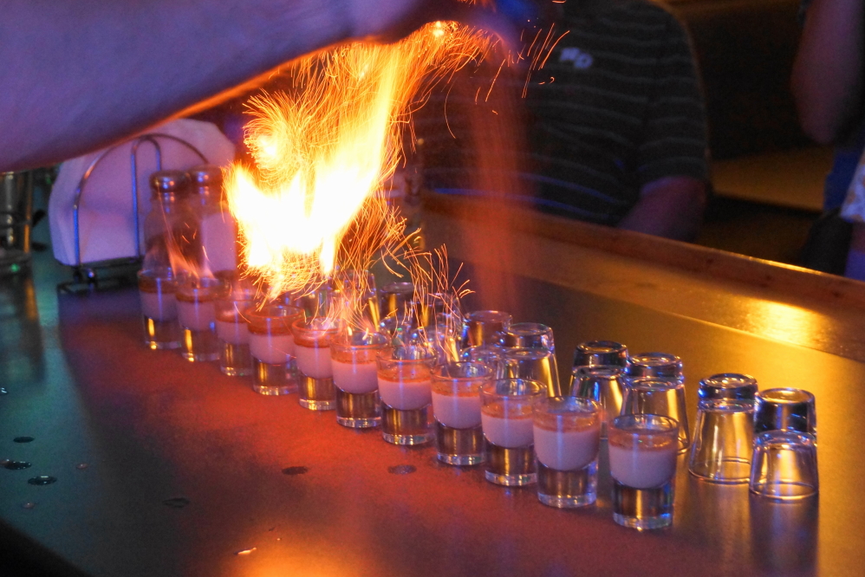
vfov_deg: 25.8
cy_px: 288
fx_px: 1262
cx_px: 432
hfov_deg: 37.8
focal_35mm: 52
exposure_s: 1/20
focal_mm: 35
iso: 1600
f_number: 4.5
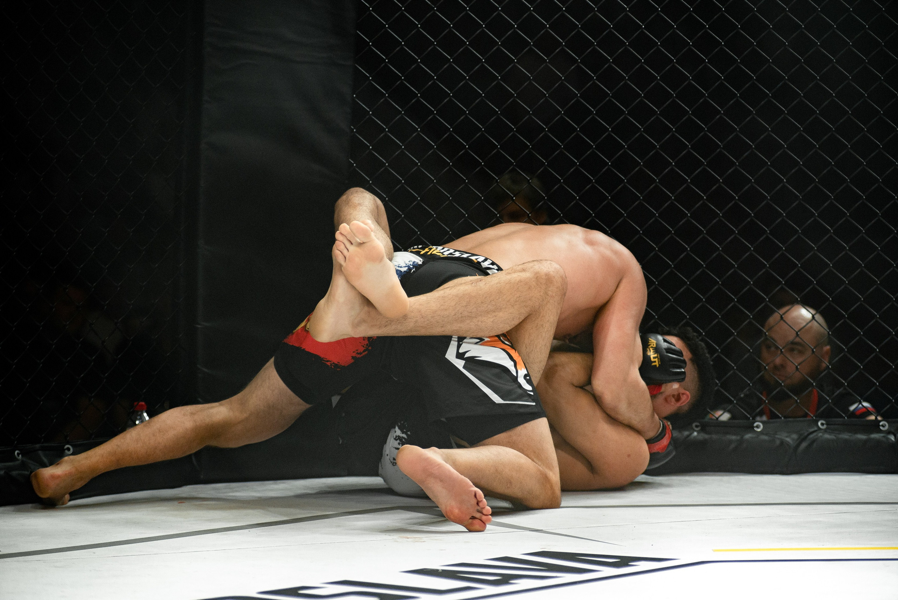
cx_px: 449
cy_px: 300
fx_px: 3119
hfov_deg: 16.4
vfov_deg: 11.0
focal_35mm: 125
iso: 2200
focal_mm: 125
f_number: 4
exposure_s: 1/800
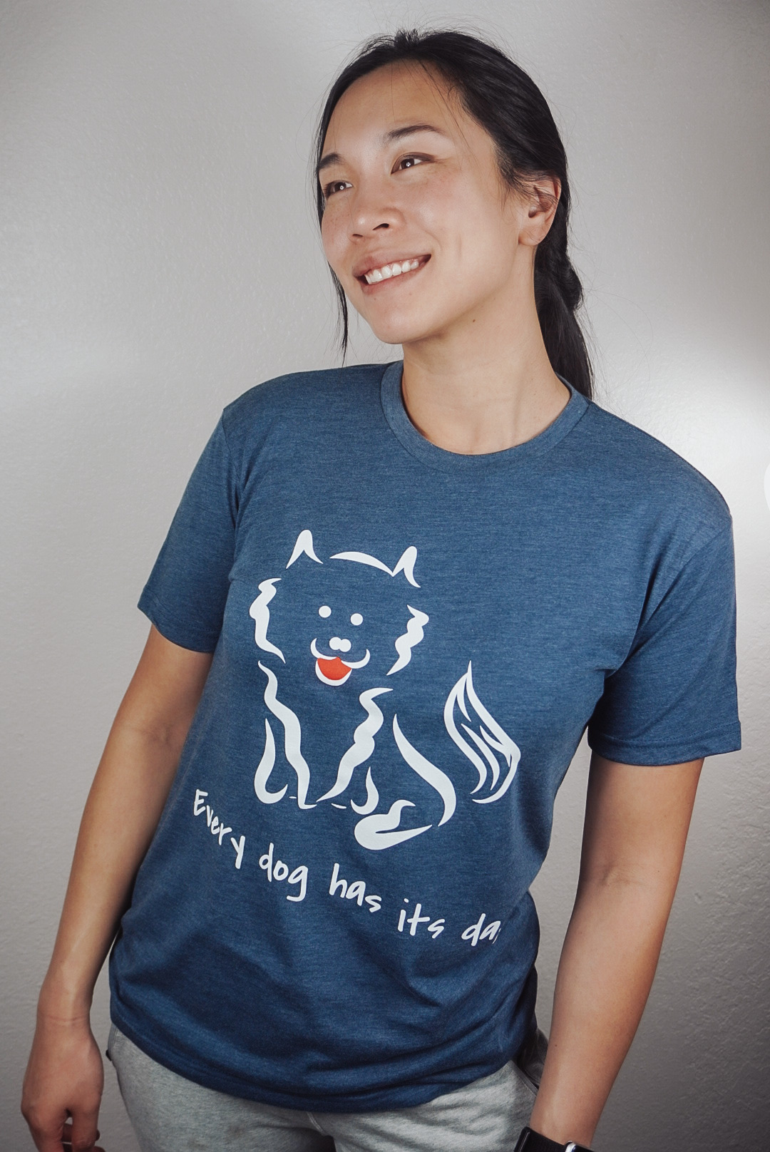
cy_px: 576
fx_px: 1201
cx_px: 385
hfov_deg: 35.5
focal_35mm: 38
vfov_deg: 51.3
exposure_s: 1/160
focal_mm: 25
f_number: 4.5
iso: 250
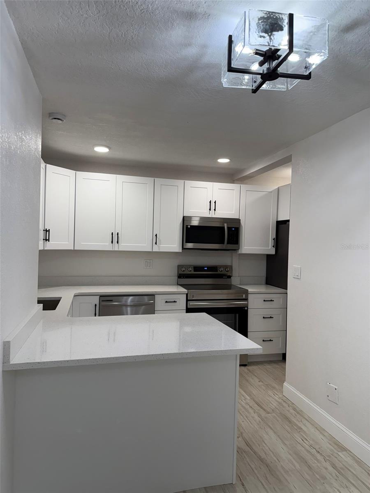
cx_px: 185
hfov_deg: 56.8
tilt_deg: +0.1
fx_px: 342
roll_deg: -1.4
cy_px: 246
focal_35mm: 24
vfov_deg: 71.6
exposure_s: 1/228
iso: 125
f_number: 1.78
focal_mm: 6.76
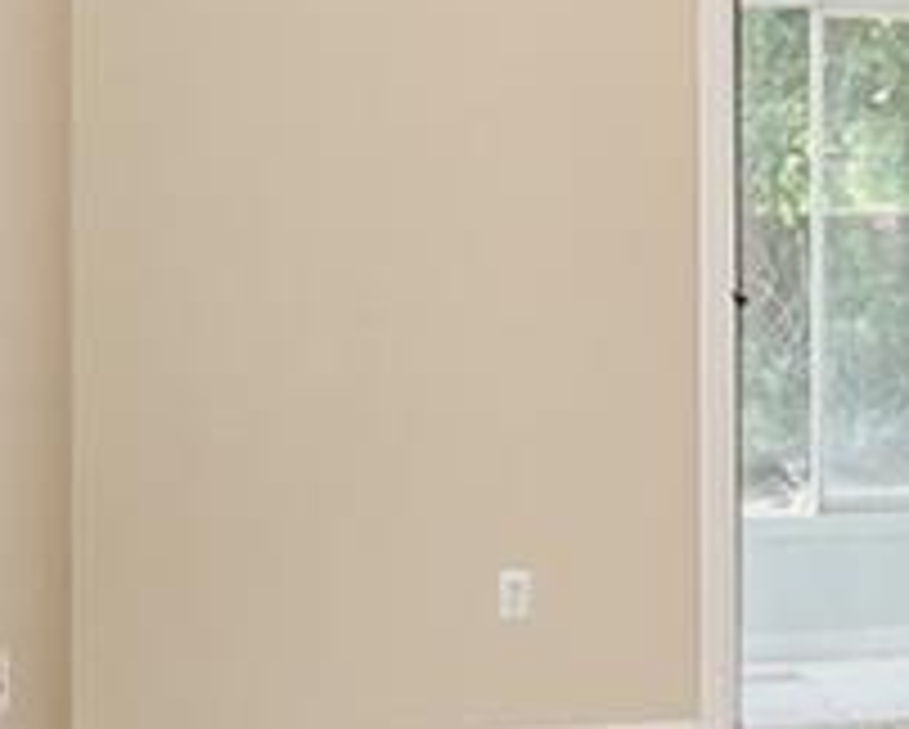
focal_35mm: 104
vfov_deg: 14.8
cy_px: 252
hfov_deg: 15.7
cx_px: 1652
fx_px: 2801
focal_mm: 14
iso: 1250
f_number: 7.1
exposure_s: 1/30
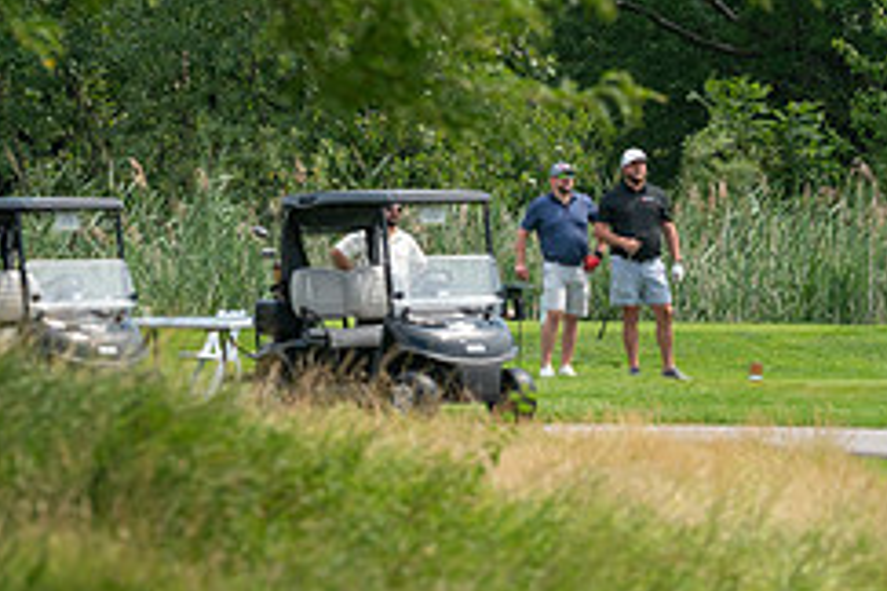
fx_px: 12811
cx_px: 621
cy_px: 287
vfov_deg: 2.6
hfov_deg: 4.0
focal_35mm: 520
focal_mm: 200
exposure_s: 1/1600
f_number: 5
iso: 250
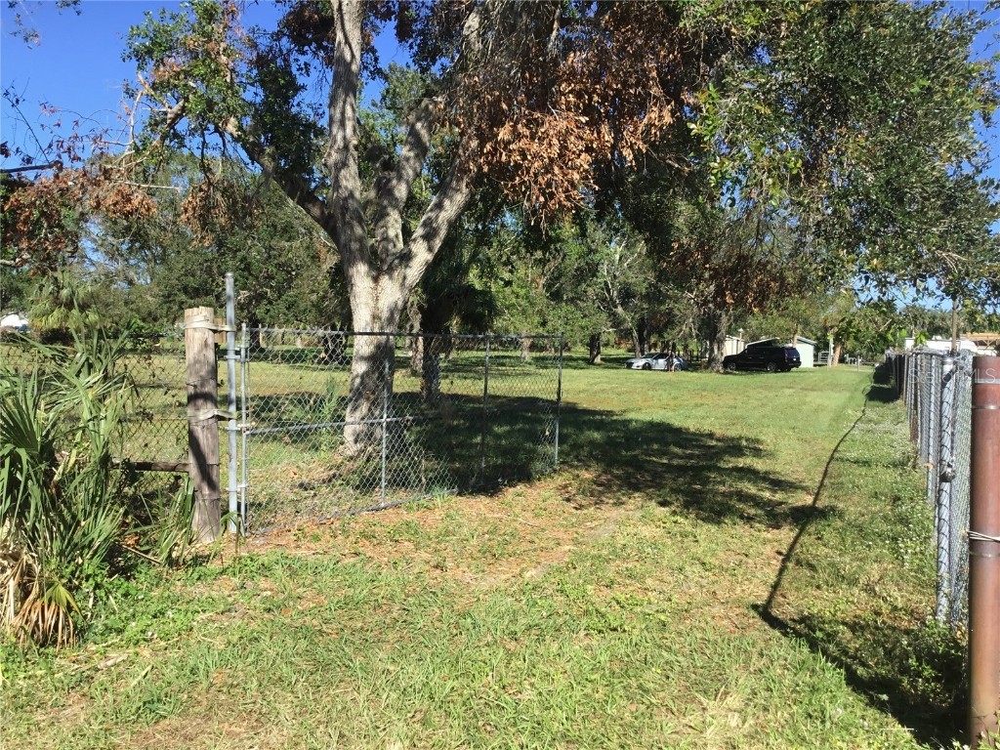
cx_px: 500
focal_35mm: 31
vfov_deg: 45.4
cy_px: 375
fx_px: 896
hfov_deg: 58.4
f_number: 2.4
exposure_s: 1/696
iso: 25
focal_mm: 3.3
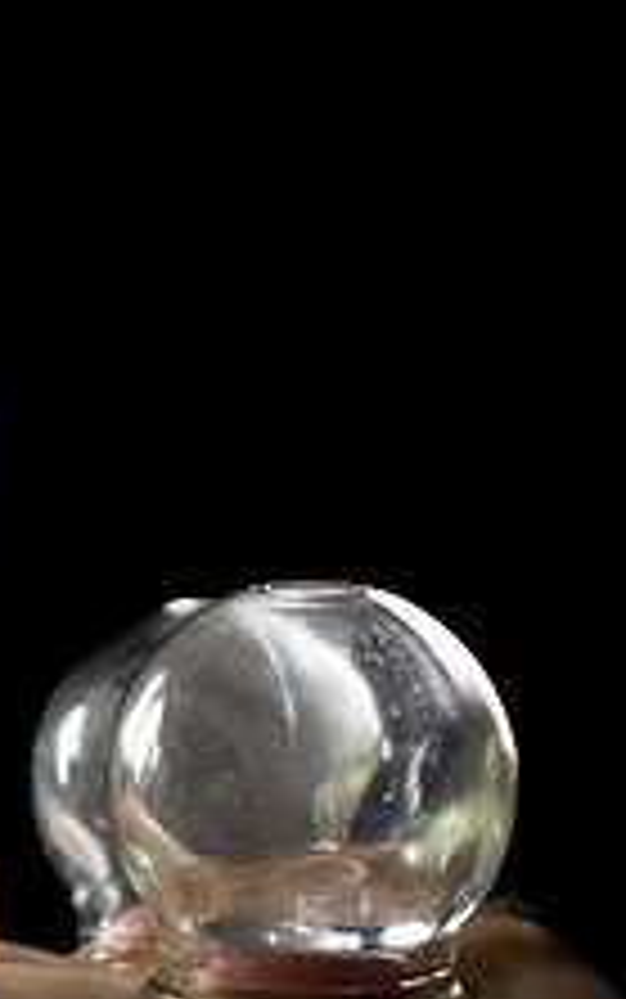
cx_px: -621
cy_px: 430
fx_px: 3626
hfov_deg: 9.3
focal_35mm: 133
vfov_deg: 15.7
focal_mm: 50
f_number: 3.2
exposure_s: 1/200
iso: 800
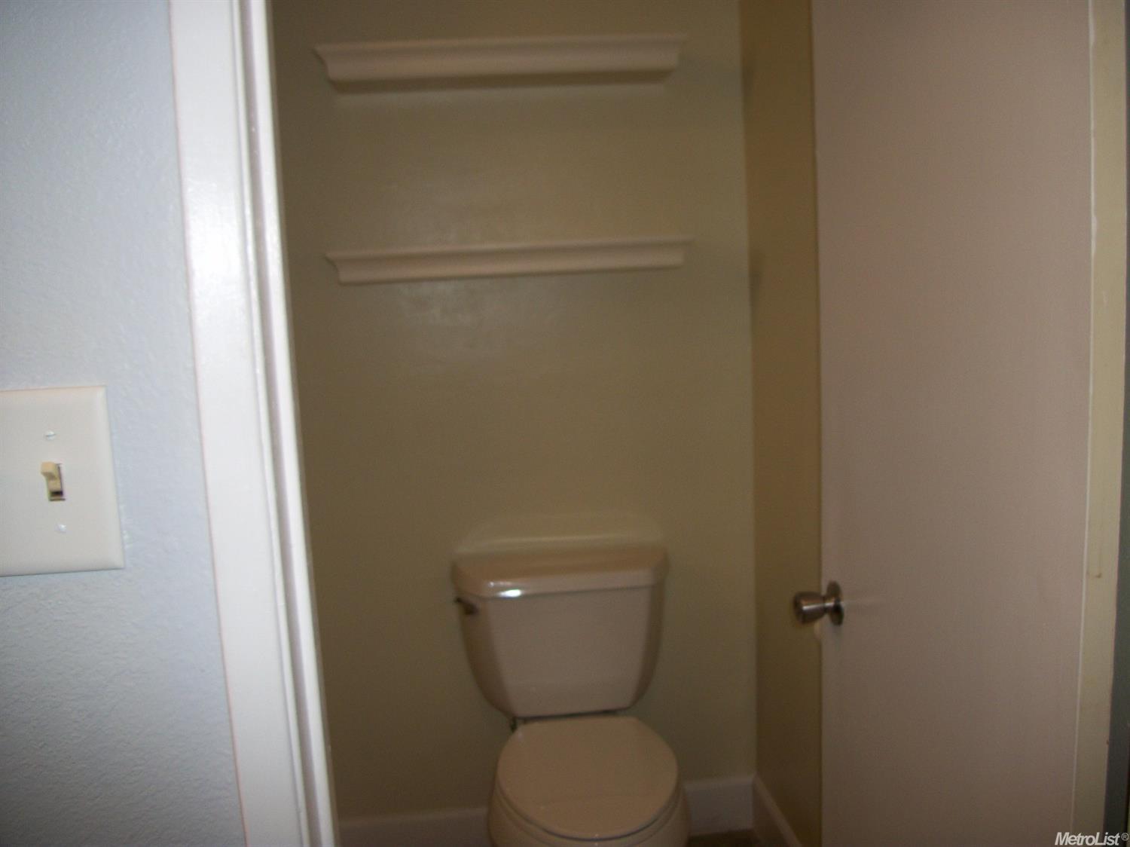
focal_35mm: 32
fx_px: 1044
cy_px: 424
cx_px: 565
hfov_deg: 56.8
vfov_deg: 44.1
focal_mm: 5.7
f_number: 2.9
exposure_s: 1/60
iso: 80
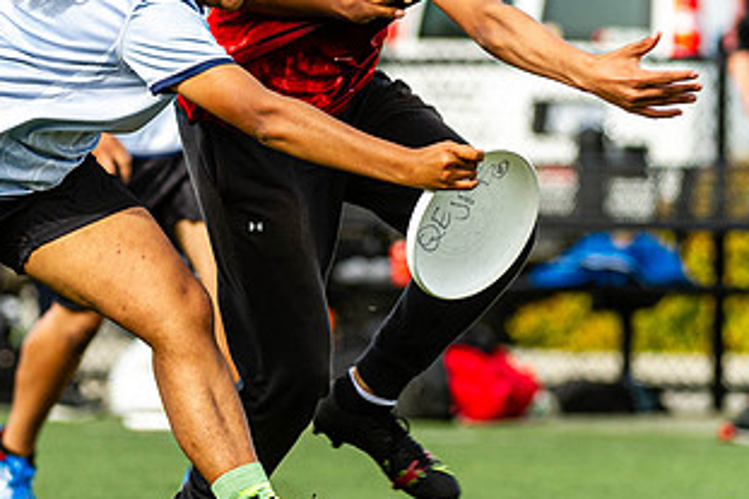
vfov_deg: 2.1
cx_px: 250
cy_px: 165
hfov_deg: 3.2
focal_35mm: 644
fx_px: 13391
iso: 400
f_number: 4
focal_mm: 240
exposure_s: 1/1000
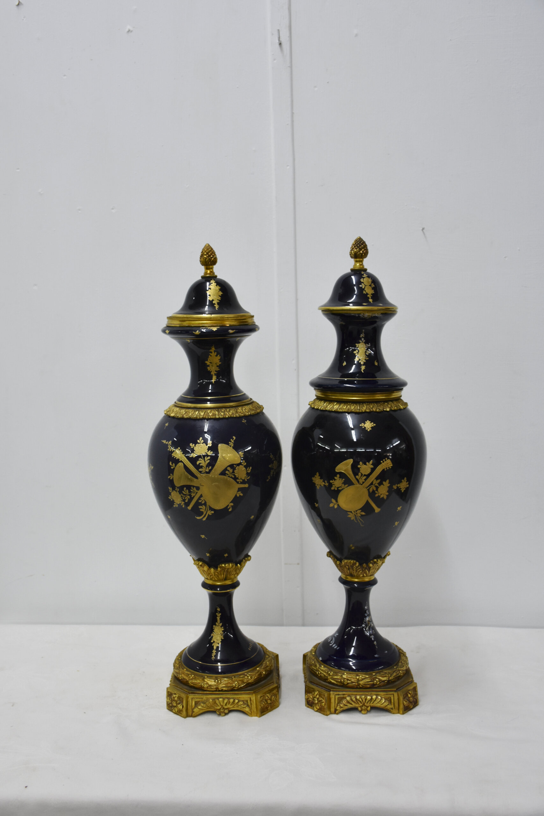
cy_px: 408
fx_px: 816
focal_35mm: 36
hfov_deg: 36.9
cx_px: 272
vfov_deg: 53.1
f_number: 5
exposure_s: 1/100
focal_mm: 24
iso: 800
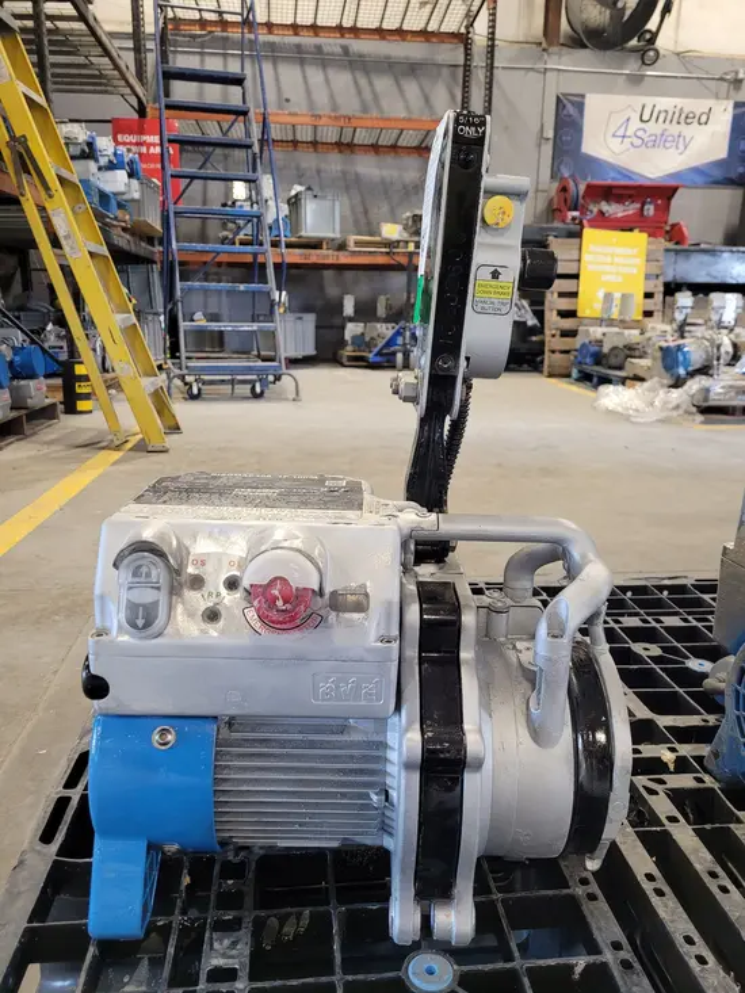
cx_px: 372
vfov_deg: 67.3
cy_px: 496
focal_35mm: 26
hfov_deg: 53.1
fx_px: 746
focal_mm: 5.4
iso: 200
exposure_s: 1/60
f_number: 1.8
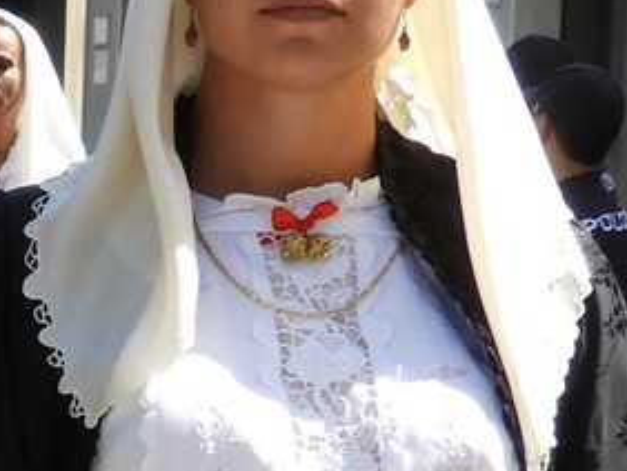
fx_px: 5203
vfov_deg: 5.1
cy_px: 851
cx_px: -965
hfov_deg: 6.5
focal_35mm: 287
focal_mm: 8.1
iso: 100
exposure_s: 1/400
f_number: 4
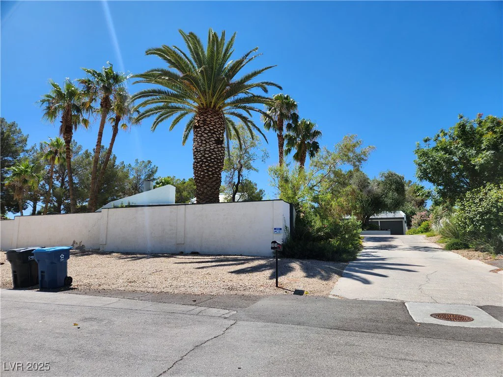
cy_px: 188
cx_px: 252
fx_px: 334
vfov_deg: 58.9
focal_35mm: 23
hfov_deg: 73.9
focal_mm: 5.4
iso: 20
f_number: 1.8
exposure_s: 1/1584
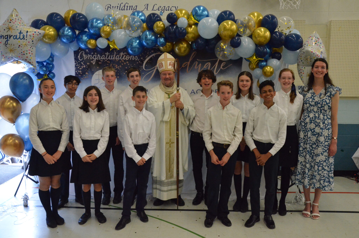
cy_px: 119
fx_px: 313
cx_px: 180
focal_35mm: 32
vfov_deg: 41.5
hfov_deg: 59.6
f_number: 5.6
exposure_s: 1/125
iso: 5000
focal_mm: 21
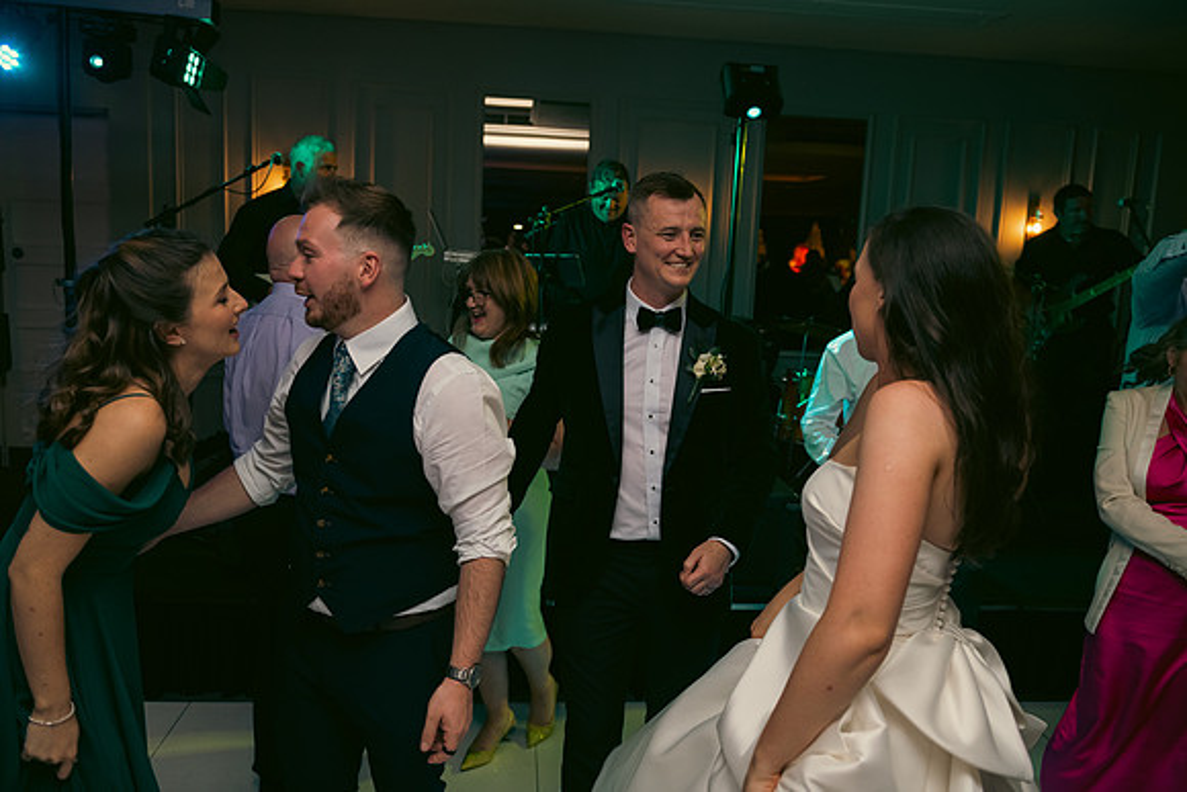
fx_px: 923
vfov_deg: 46.4
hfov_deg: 65.5
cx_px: 594
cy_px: 396
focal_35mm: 28
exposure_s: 1/160
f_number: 3.5
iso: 800
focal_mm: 28
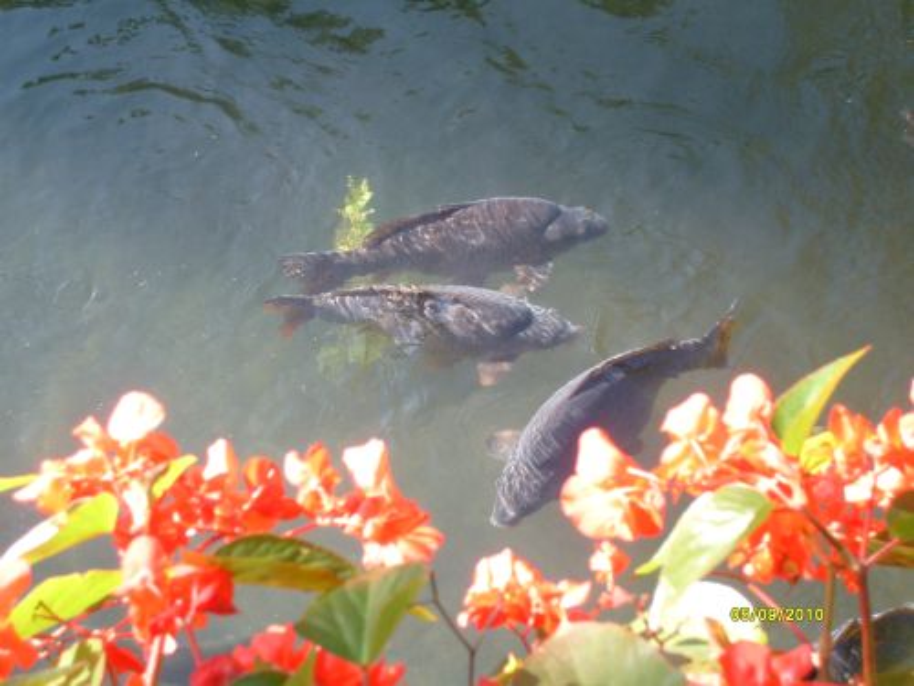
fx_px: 1901
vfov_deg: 20.4
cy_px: 343
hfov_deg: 27.0
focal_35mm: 72
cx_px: 457
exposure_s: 1/90
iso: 80
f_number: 3.9
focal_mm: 12
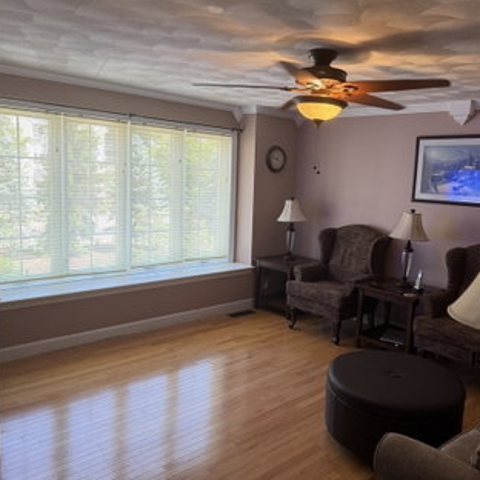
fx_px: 455
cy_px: 235
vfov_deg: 55.6
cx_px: 288
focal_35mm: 29
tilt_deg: -8.5
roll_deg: -2.6
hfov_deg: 55.2
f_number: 1.78
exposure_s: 1/120
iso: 125
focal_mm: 6.76
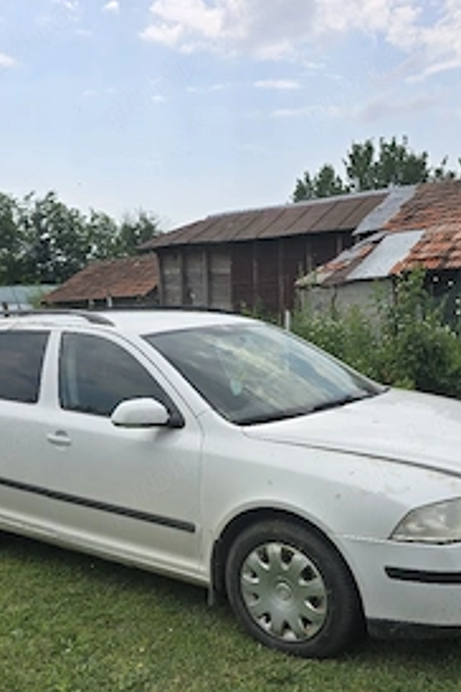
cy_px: 492
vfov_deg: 52.7
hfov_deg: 37.8
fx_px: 672
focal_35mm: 35
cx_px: 238
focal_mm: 6.3
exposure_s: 1/667
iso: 12
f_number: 1.7
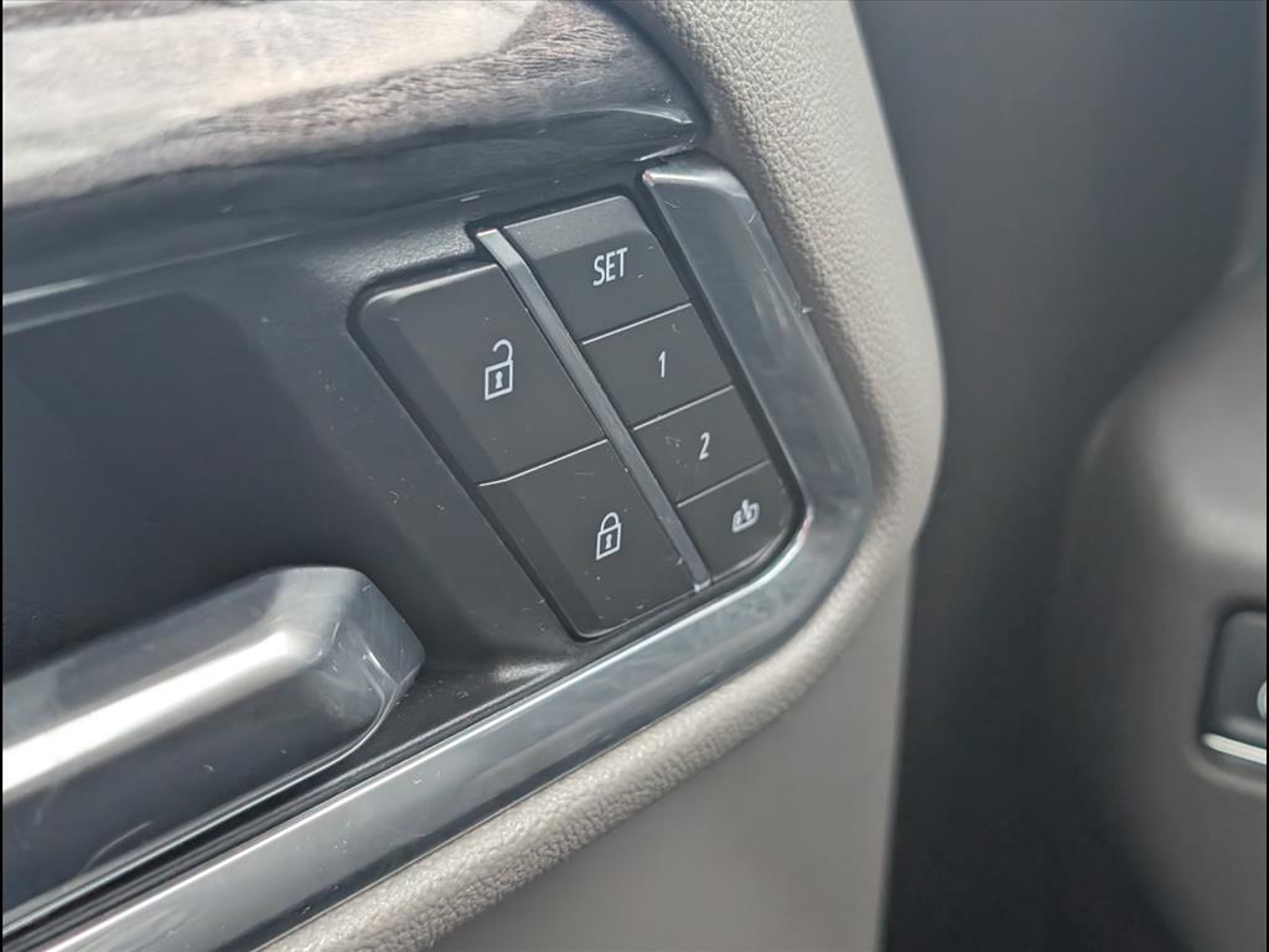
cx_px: 634
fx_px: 1796
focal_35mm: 49
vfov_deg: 29.7
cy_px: 476
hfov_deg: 38.9
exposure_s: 1/400
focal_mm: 6.9
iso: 339
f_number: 1.68
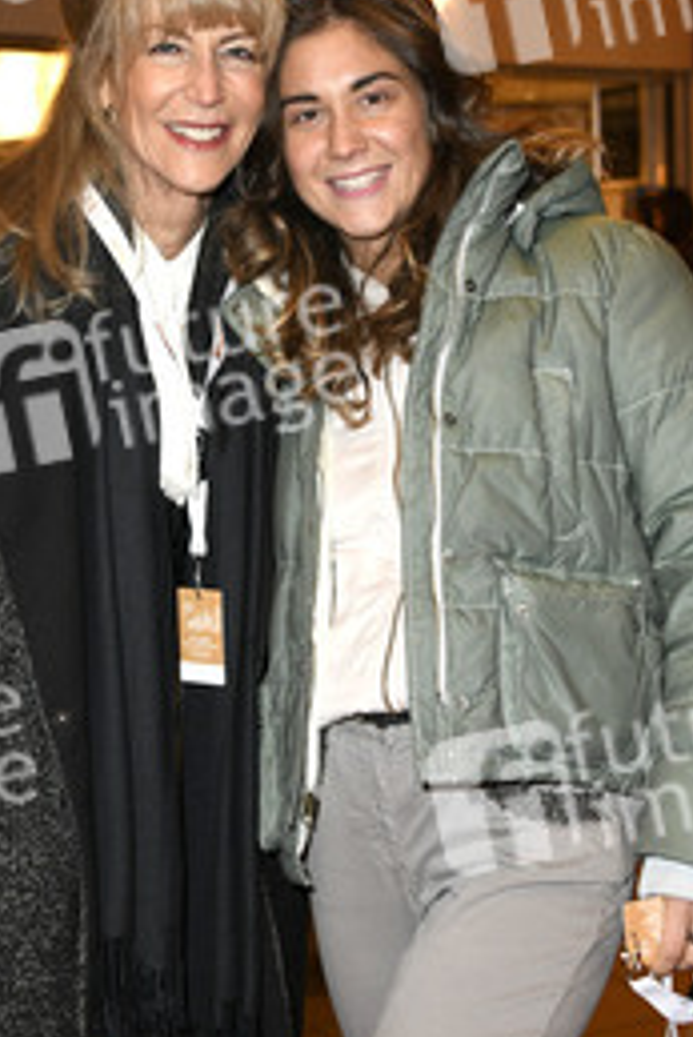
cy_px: 581
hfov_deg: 18.4
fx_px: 2134
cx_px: 268
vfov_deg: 27.3
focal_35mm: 74
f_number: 6.3
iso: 3200
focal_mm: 48
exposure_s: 1/100
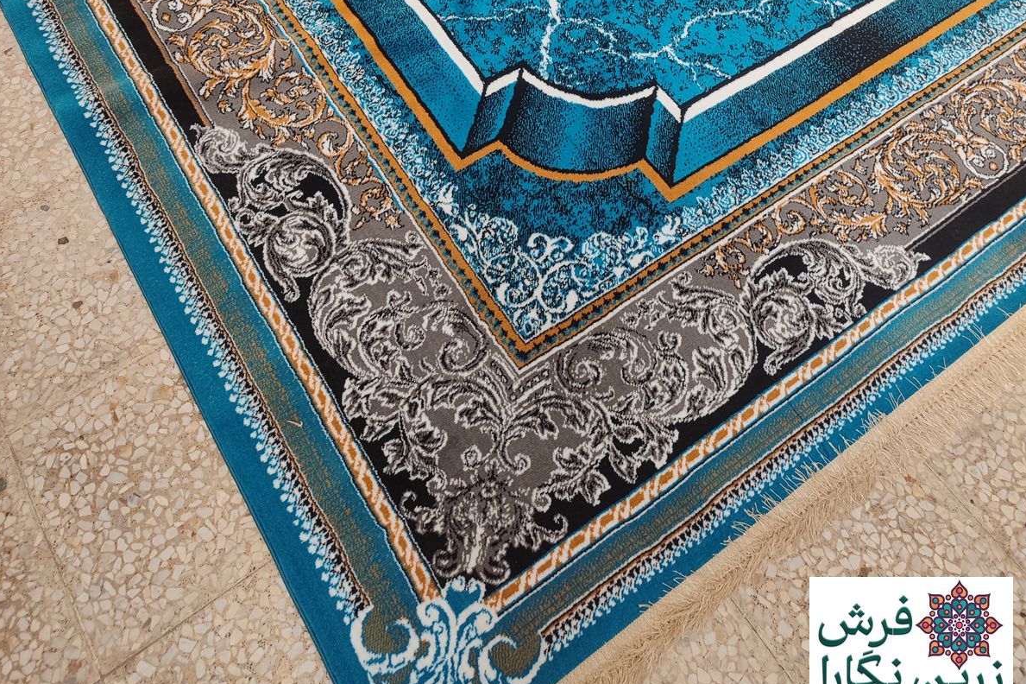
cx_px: 513
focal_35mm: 35
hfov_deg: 54.4
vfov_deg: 35.4
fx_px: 997
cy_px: 59
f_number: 1.89
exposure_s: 1/50
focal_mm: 5.95
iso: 70
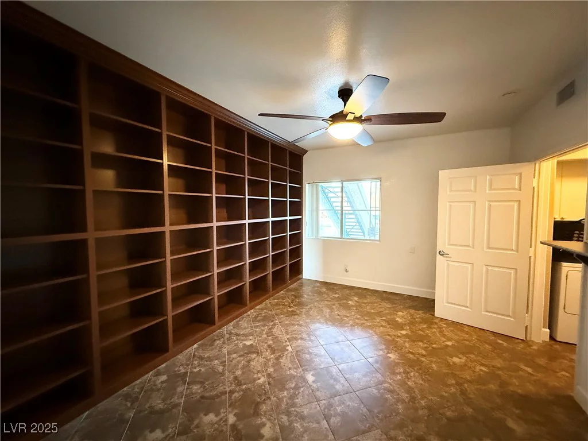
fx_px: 238
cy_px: 220
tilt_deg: -2.2
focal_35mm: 14
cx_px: 294
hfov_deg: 102.1
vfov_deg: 85.7
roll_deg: +0.4
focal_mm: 2.22
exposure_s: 1/40
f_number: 2.2
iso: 1000
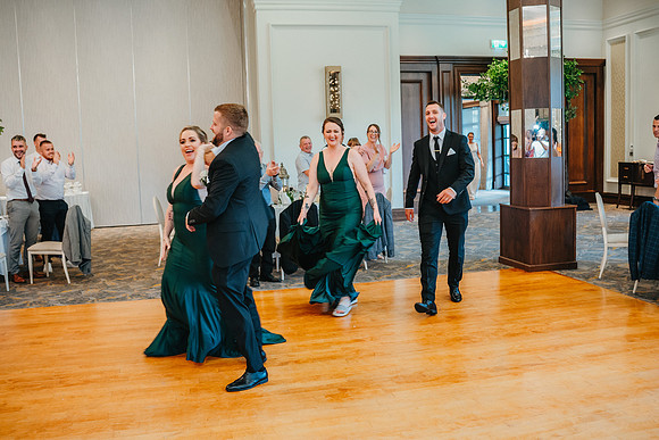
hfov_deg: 54.4
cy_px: 220
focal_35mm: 35
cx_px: 330
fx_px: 641
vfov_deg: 37.9
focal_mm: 35
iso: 1600
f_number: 2.8
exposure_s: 1/125
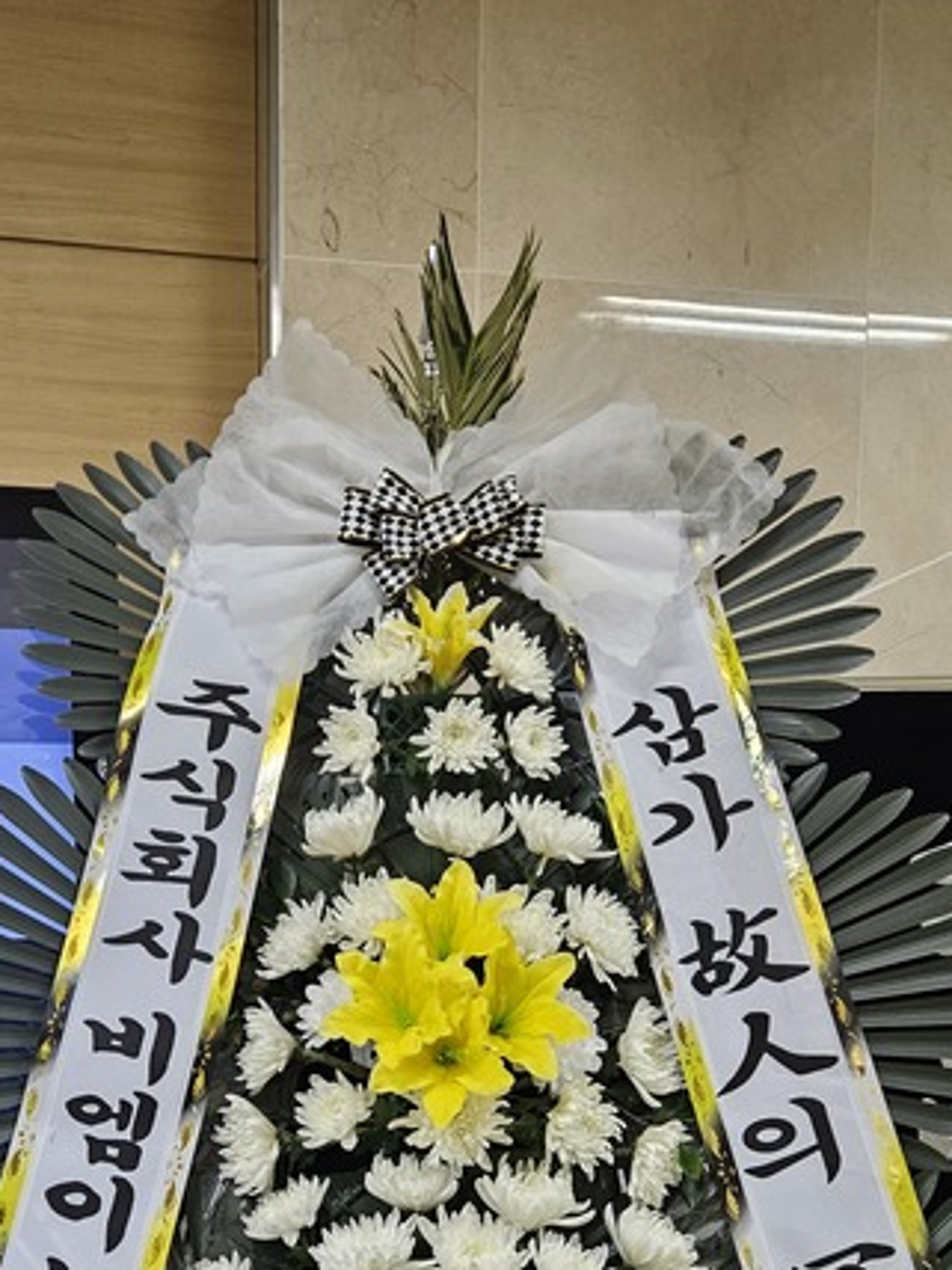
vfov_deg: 42.2
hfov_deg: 33.4
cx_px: 359
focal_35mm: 43
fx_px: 1577
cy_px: 991
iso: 250
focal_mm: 5.4
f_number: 1.8
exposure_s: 1/60
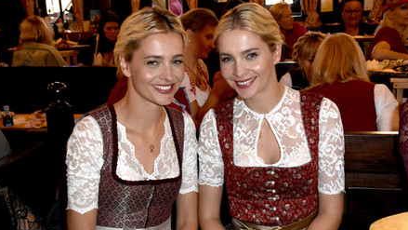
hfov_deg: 46.8
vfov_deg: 27.4
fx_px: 471
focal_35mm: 44
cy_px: 132
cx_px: 205
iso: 3200
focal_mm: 27
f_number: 6.3
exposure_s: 1/60
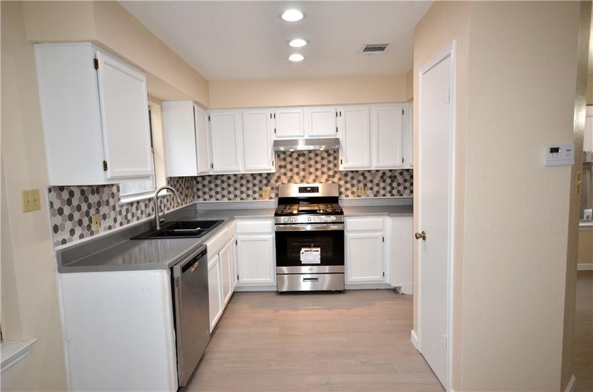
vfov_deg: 59.2
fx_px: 345
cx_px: 296
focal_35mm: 21
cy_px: 196
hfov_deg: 81.4
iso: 400
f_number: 4.8
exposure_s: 1/60
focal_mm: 14
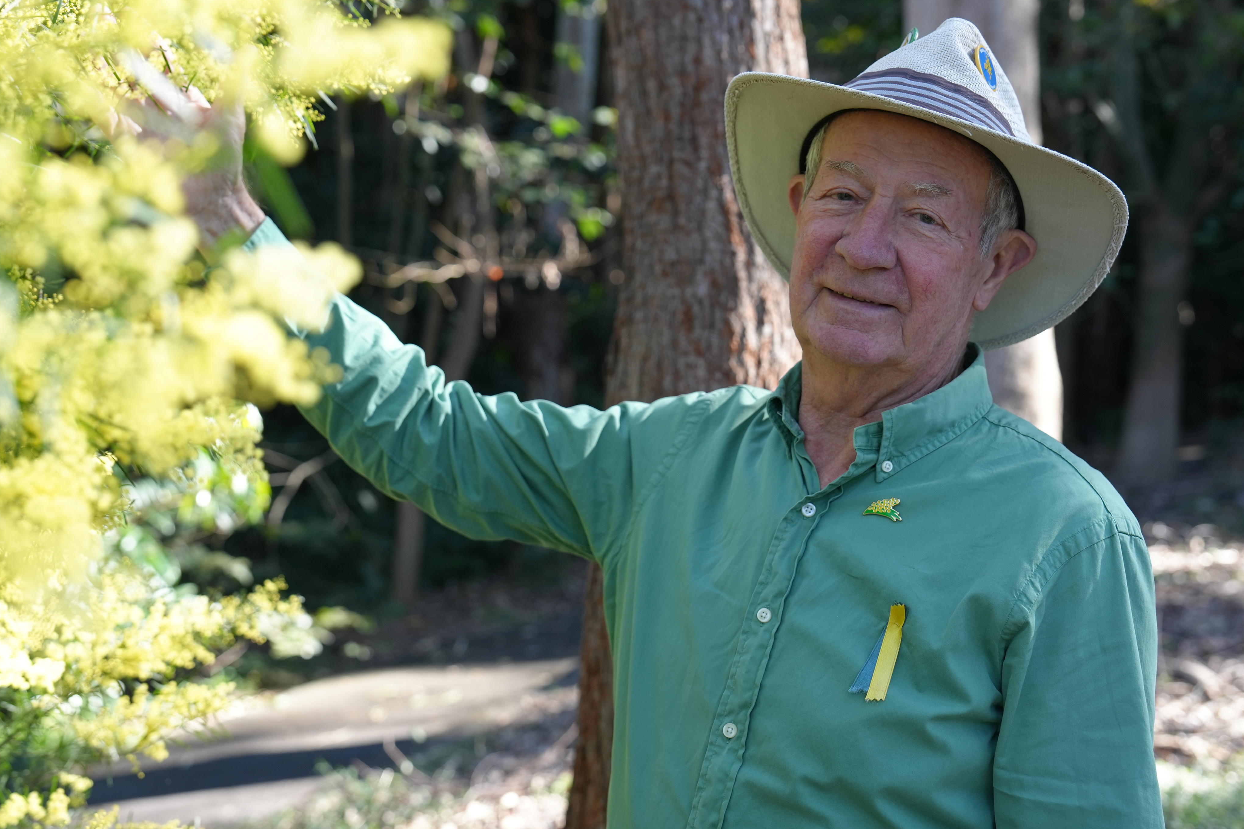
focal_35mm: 56
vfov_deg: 24.2
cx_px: 594
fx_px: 1935
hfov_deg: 35.6
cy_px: 387
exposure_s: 1/160
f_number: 4
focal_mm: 46
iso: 320
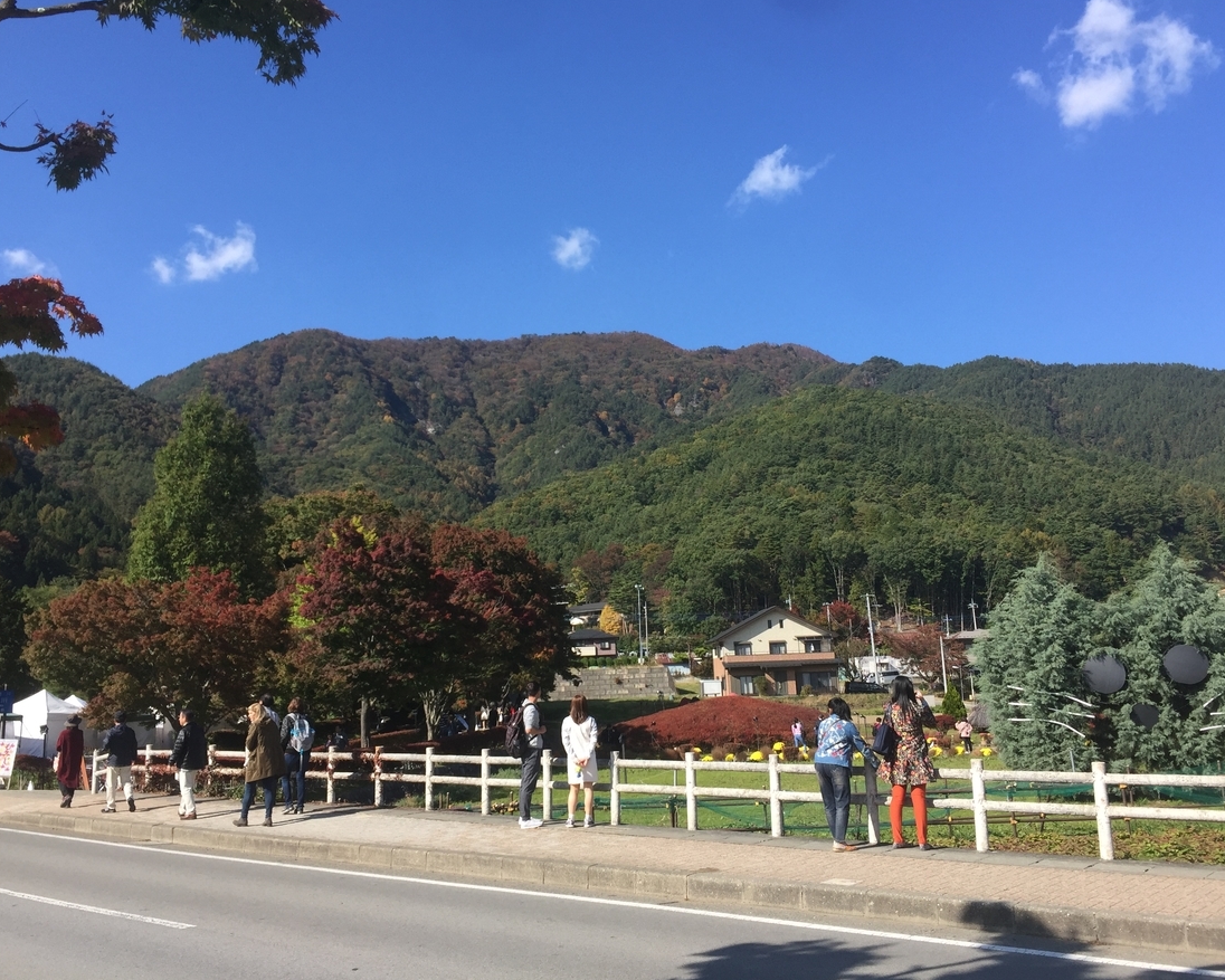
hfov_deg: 57.2
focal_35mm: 31
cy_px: 486
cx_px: 607
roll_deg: +0.3
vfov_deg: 47.1
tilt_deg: +11.5
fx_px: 1124
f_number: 2.2
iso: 32
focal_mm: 4.15
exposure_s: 1/1163
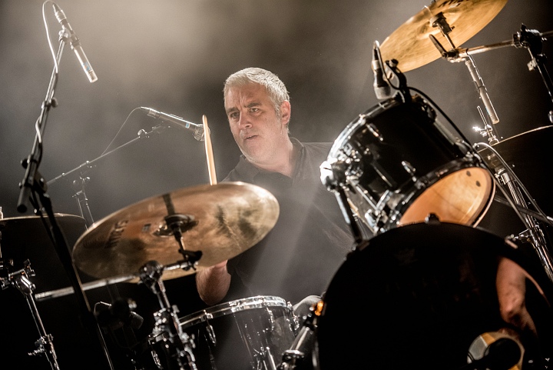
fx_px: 1783
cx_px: 276
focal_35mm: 116
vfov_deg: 11.8
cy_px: 185
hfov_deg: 17.6
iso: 1600
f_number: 2.8
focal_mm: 116
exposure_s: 1/100
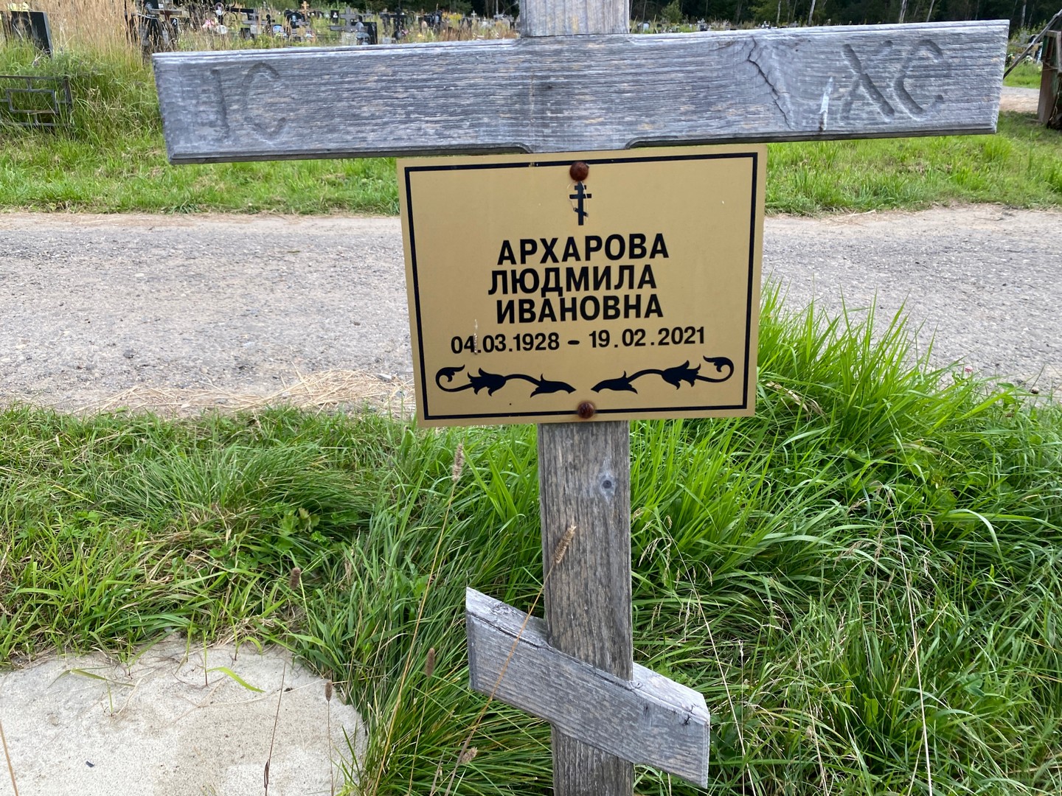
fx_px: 798
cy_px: 398
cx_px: 531
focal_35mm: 26
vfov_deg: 53.1
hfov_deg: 67.3
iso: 32
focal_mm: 4.25
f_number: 1.8
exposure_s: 1/549
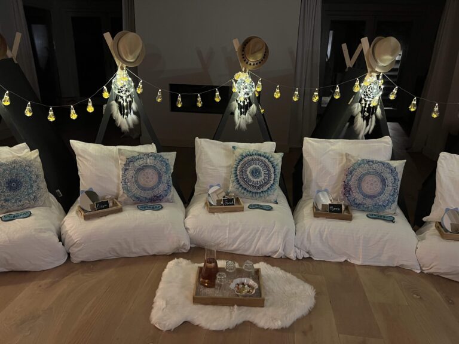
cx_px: 230
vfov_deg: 53.1
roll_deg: -1.8
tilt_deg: -19.6
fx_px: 345
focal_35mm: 26
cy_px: 172
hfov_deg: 67.3
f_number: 1.5
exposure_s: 1/25
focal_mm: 5.7
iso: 640
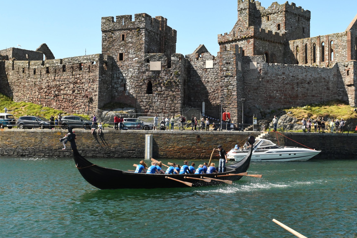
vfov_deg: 29.2
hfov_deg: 42.7
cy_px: 115
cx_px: 195
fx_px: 456
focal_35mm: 46
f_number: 5.6
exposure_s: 1/1600
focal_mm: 26
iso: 640
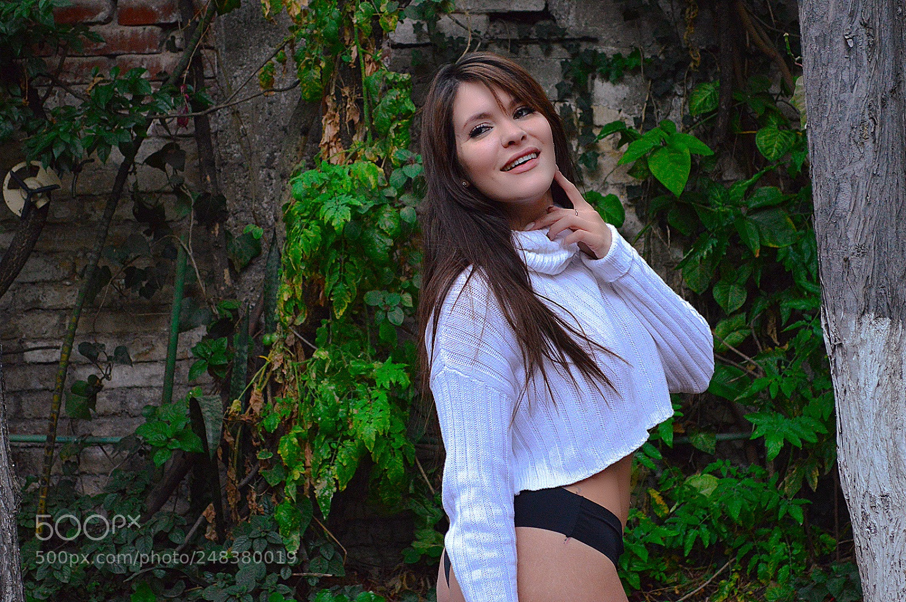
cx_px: 453
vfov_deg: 16.5
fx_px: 2074
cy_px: 301
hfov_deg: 24.6
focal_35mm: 82
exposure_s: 1/400
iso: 1600
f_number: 5.6
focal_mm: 55
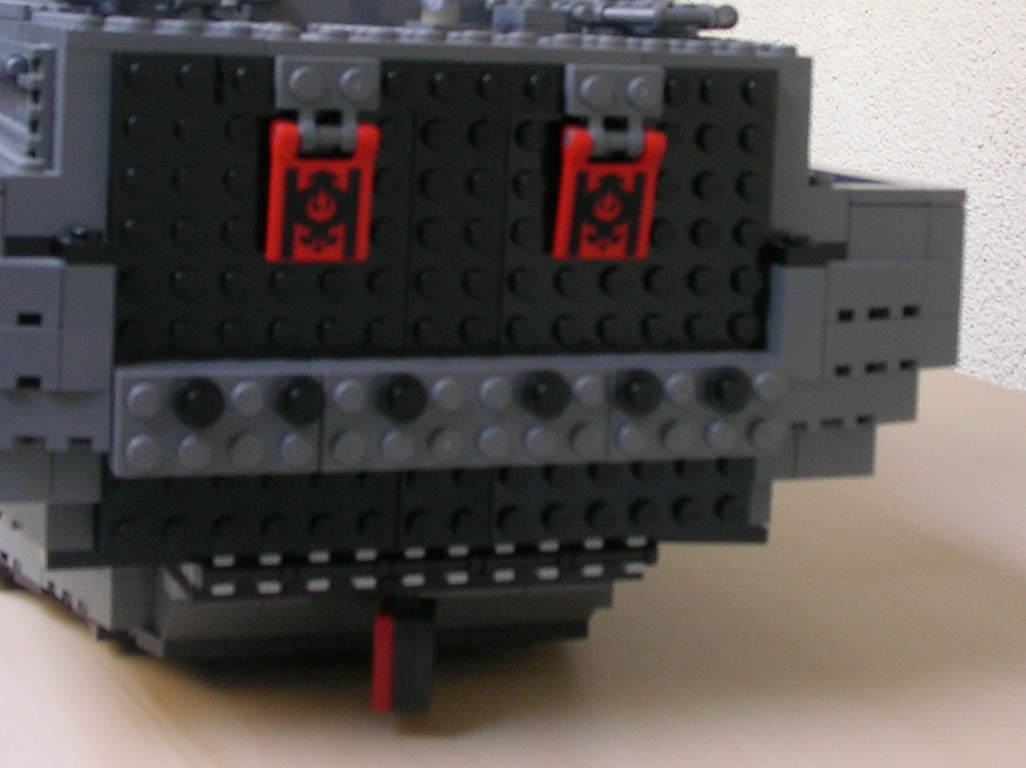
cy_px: 83
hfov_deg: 26.0
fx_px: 2221
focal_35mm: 75
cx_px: 508
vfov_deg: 19.3
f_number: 3.5
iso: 72
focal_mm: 5.8
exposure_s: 1/30.1
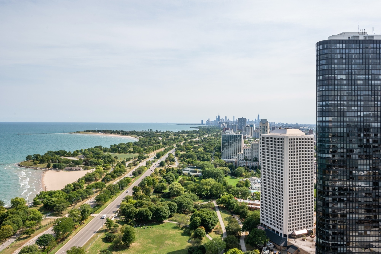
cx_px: 190
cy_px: 127
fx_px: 254
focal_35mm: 24
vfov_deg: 53.2
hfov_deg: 73.7
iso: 200
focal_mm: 24
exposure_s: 1/400
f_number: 11
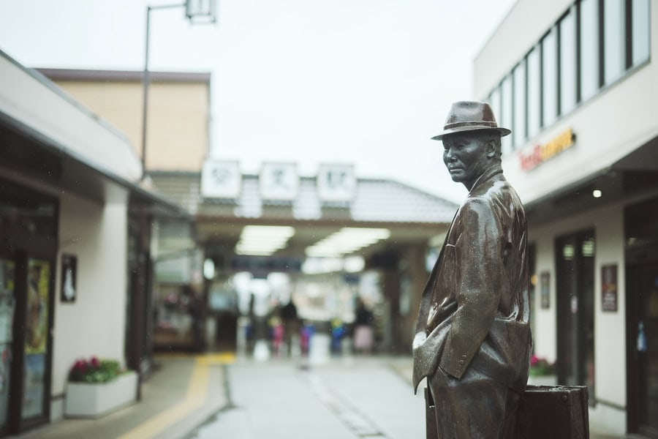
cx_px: 329
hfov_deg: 39.6
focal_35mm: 50
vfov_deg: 27.0
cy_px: 220
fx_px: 914
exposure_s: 1/1600
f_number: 1.2
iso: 100
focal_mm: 50
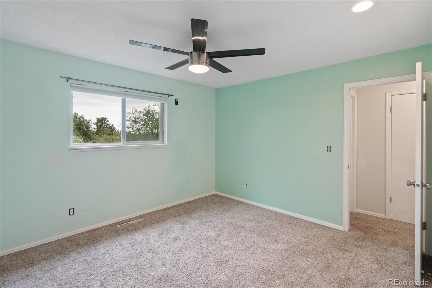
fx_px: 192
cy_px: 144
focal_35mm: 16
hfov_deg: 96.7
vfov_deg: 73.7
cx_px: 216
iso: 160
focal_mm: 16
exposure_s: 1/1.25
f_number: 10
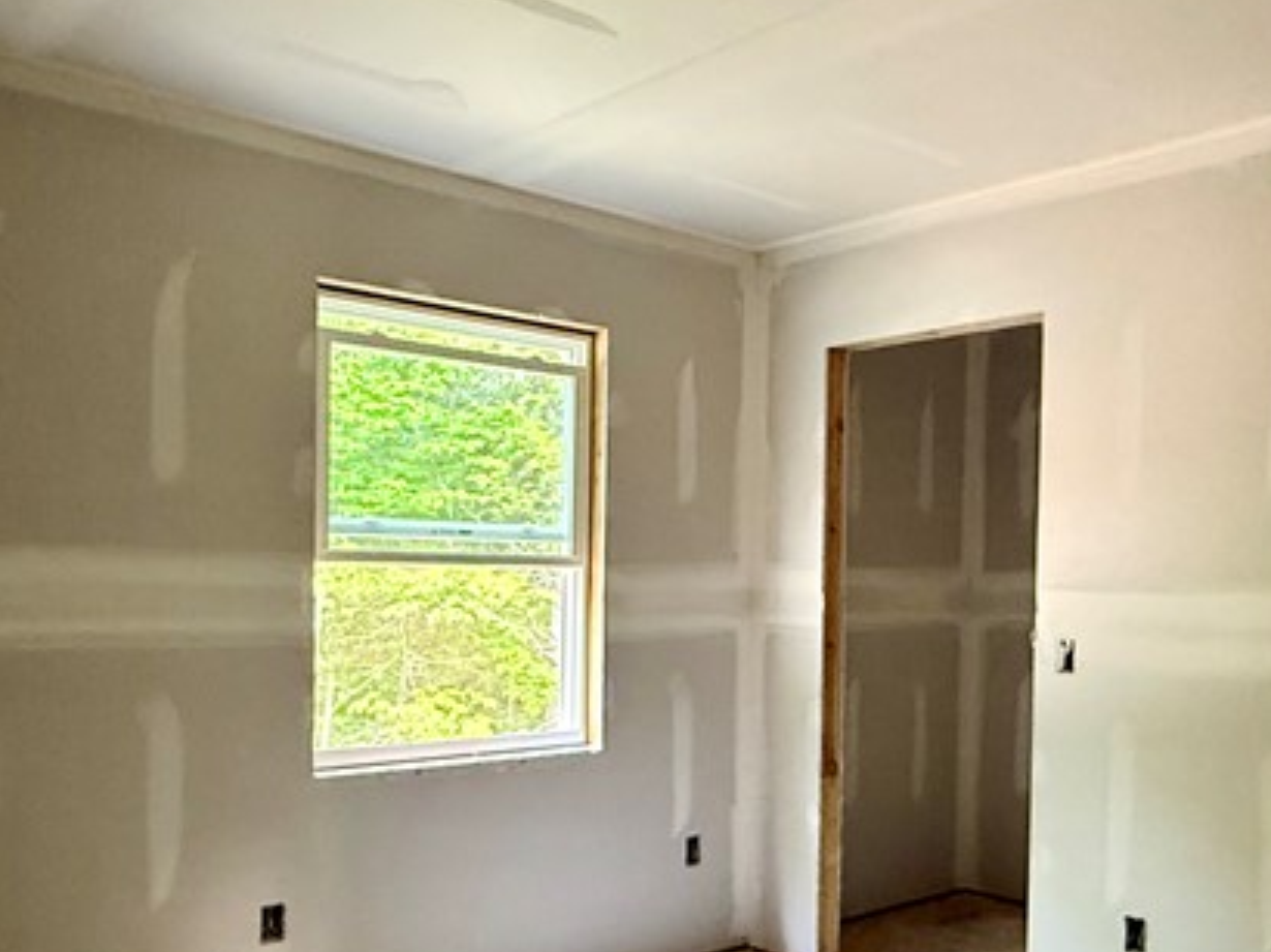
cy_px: 602
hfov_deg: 51.9
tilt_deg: -1.6
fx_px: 1284
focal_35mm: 35
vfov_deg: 40.3
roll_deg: -1.1
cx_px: 815
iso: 640
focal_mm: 2.22
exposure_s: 1/60
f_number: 2.2
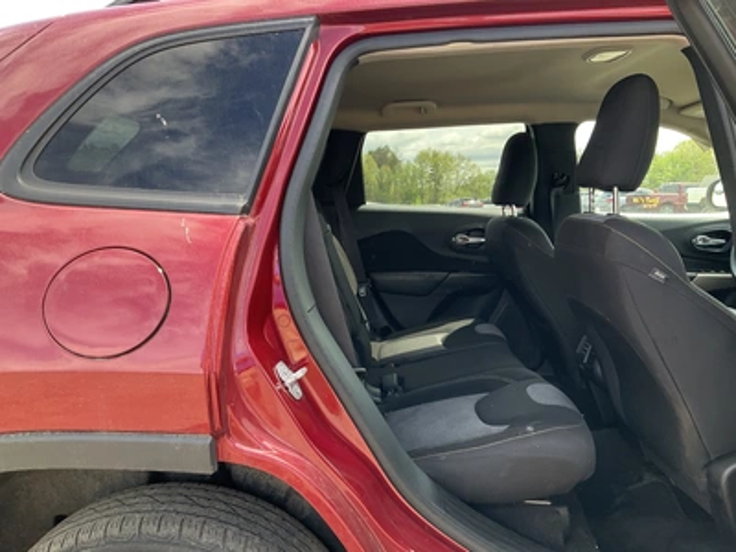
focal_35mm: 29
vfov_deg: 48.2
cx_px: 368
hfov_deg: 61.7
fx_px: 617
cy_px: 276
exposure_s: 1/126
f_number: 1.8
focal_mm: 3
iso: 20
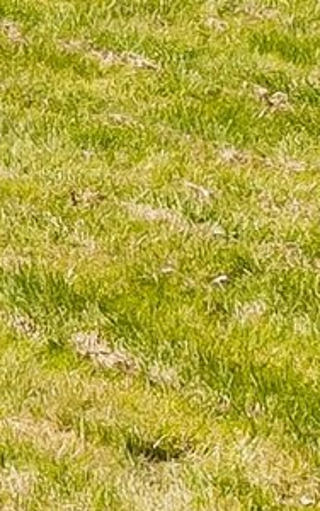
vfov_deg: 4.7
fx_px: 5961
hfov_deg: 3.0
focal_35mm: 428
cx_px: -720
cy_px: -1117
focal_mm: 28
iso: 200
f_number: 10
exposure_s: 1/500
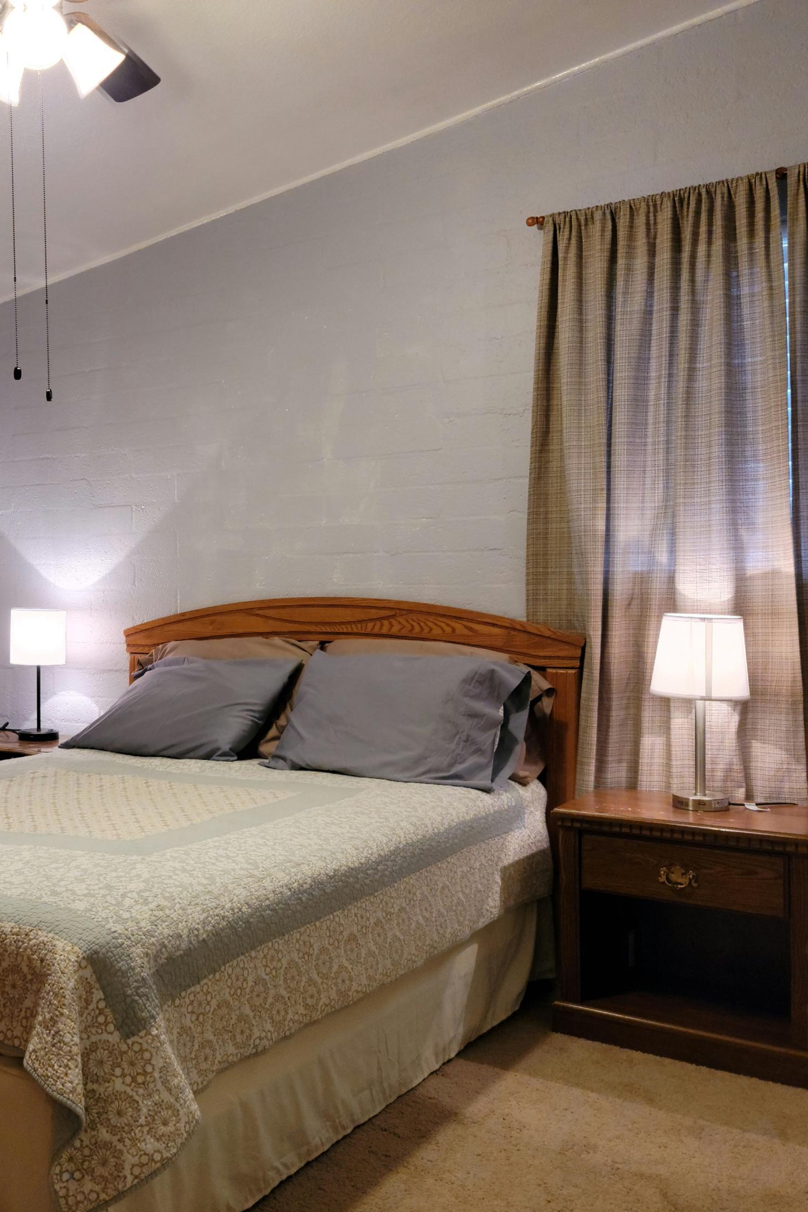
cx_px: 178
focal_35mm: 35
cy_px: 611
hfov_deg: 36.7
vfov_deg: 54.4
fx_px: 1178
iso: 200
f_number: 1.8
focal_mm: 7
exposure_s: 1/59.2
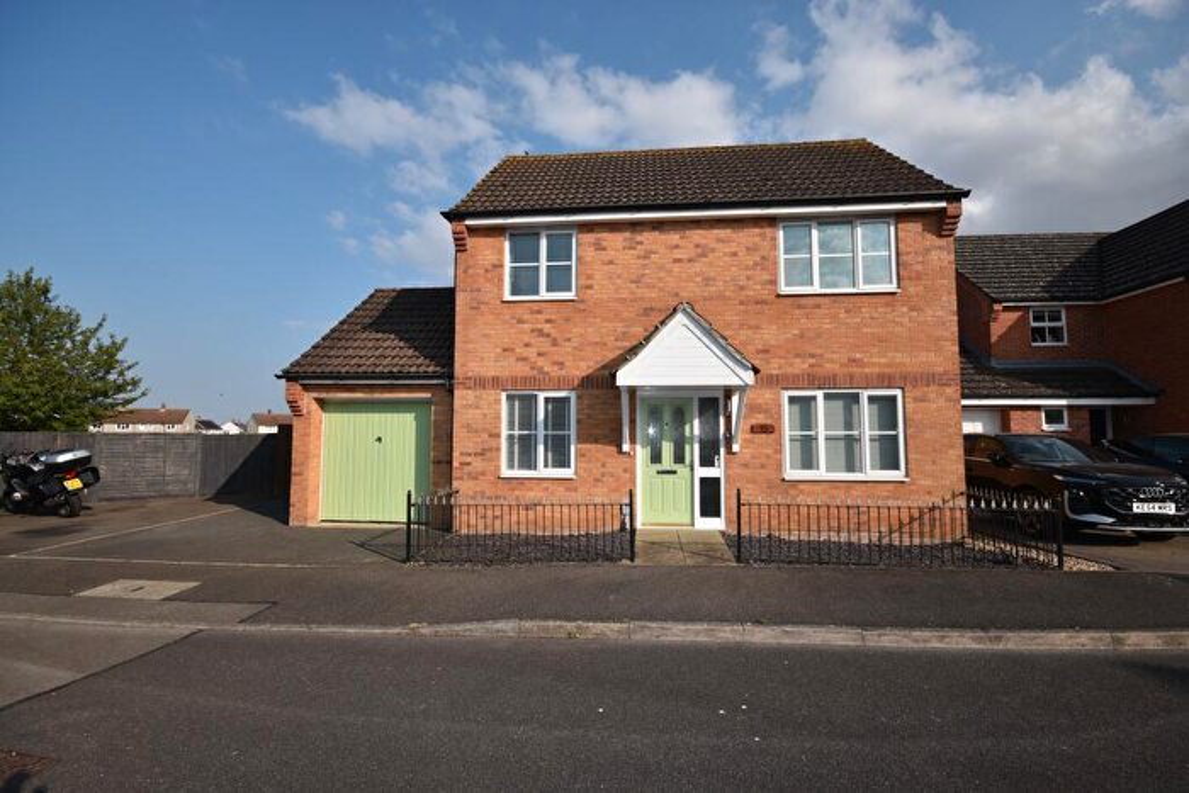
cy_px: 396
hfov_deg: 100.4
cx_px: 594
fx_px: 495
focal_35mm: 15
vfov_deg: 77.4
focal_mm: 10
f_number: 9
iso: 100
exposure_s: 1/200
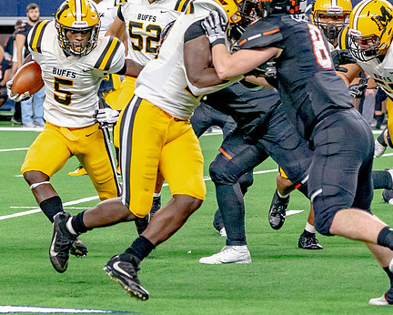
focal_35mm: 311
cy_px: 73
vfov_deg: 5.0
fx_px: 3619
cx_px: 111
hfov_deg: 6.2
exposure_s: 1/1500
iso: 5000
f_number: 5.6
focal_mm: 135
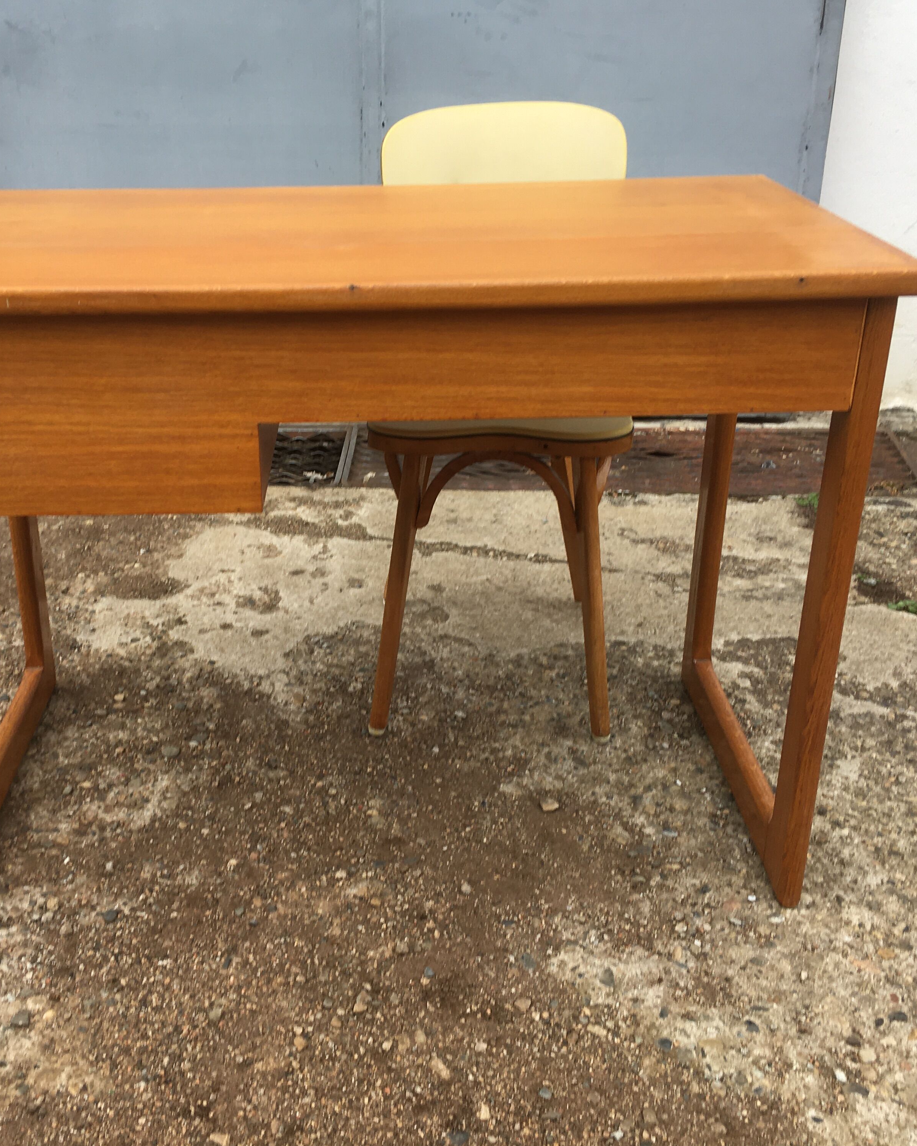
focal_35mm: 38
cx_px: 349
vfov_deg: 47.9
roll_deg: -1.3
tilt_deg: -23.3
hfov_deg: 38.9
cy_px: 571
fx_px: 1289
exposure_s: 1/188
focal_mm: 4.15
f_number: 2.2
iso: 25
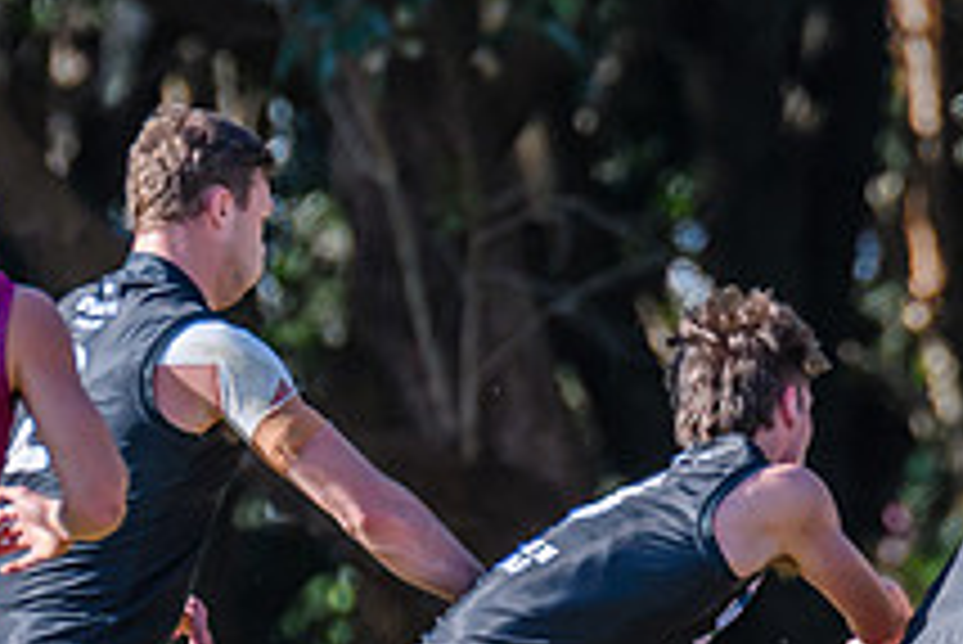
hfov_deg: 1.1
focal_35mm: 1831
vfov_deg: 0.8
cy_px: 547
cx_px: 526
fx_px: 49011
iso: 800
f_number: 6.3
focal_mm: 420
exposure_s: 1/1600
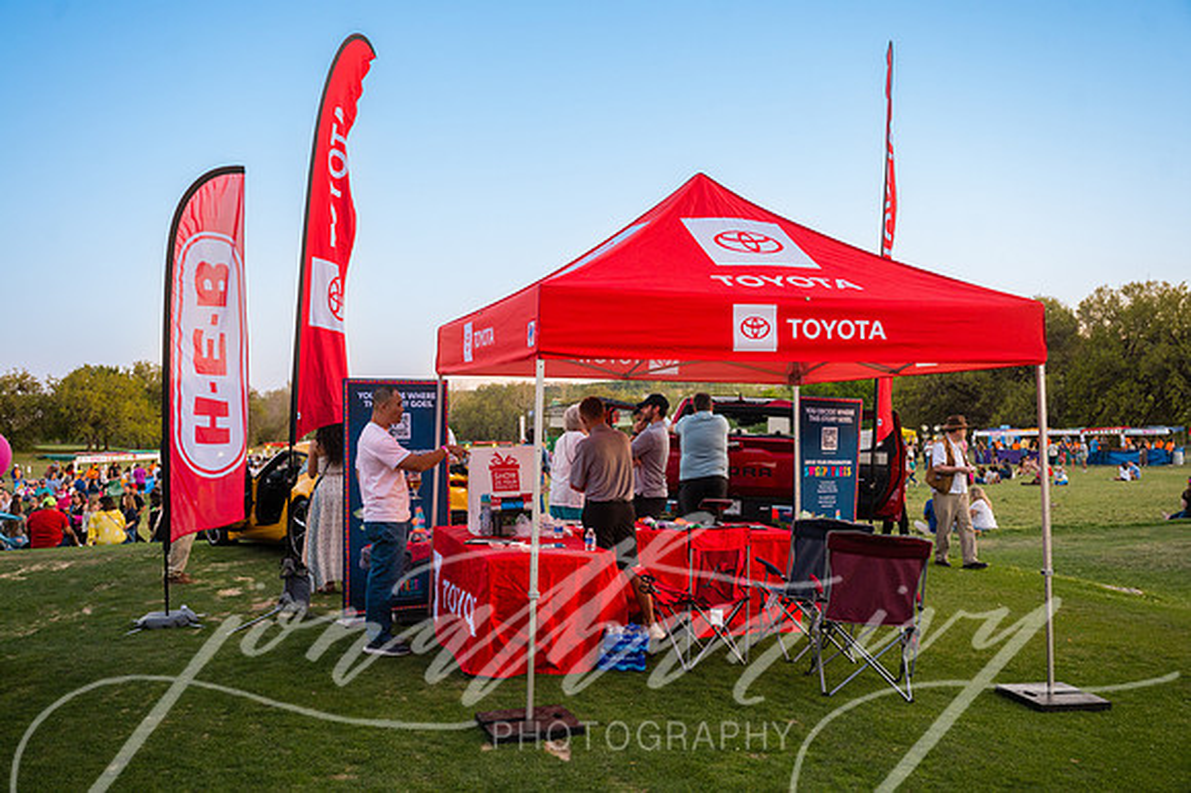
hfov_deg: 57.3
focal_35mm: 33
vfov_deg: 39.9
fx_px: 1091
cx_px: 596
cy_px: 396
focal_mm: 33
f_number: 4
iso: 1250
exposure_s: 1/320
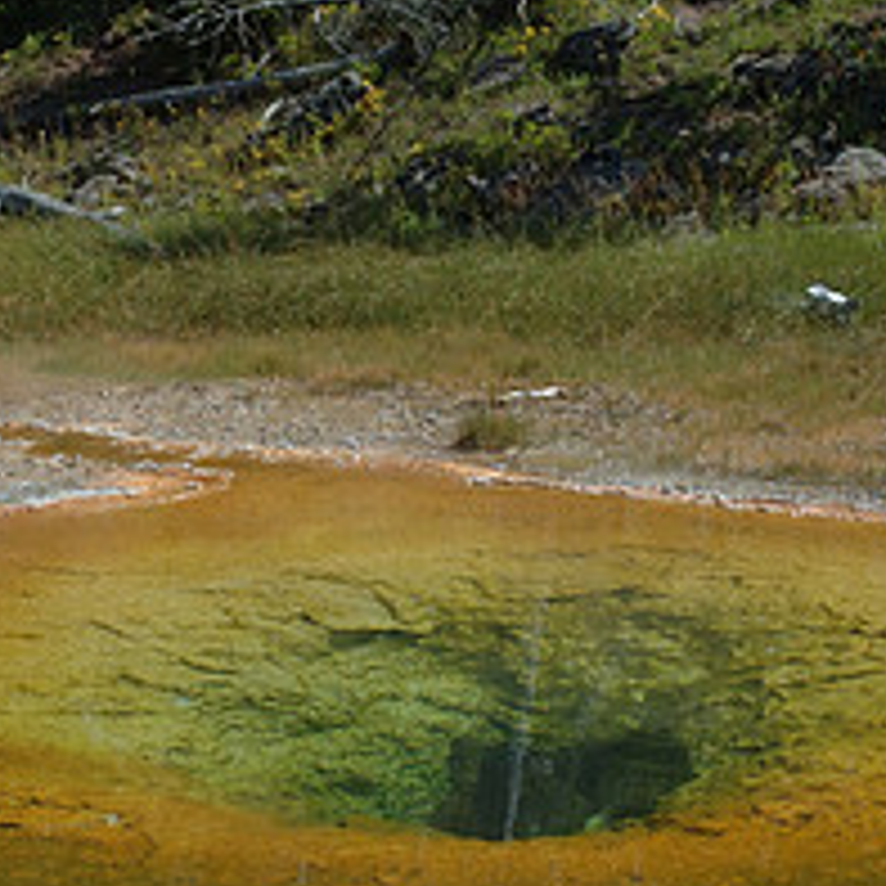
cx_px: 450
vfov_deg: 14.9
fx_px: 3366
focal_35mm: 116
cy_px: 630
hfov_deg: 15.0
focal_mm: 31
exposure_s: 1/160
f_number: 7.1
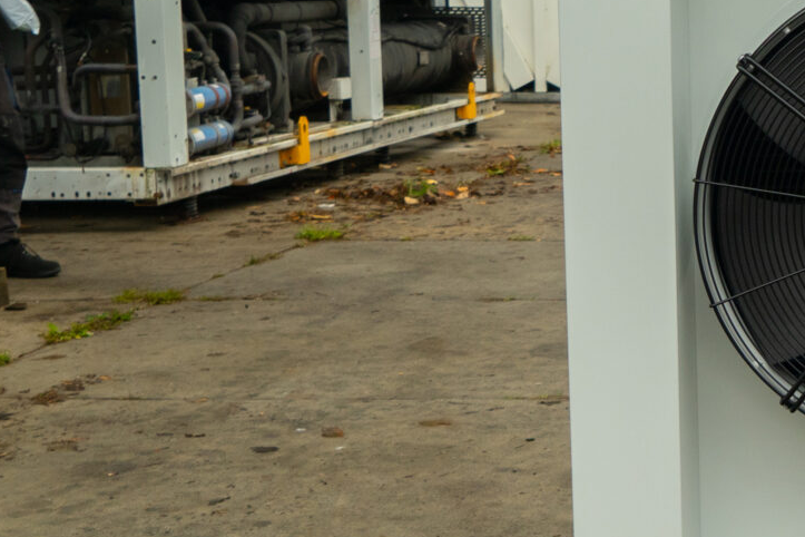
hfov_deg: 21.4
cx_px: 1082
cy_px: 230
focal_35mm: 85
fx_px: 1901
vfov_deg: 16.1
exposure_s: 1/160
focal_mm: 24
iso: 400
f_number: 5
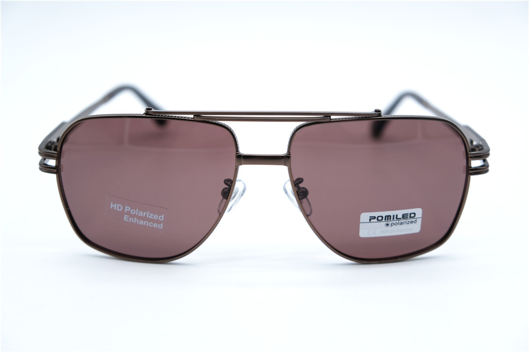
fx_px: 867
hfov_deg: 33.9
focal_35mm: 59
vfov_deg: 23.0
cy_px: 176
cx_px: 264
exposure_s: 1/240
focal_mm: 39
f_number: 4.5
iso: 160
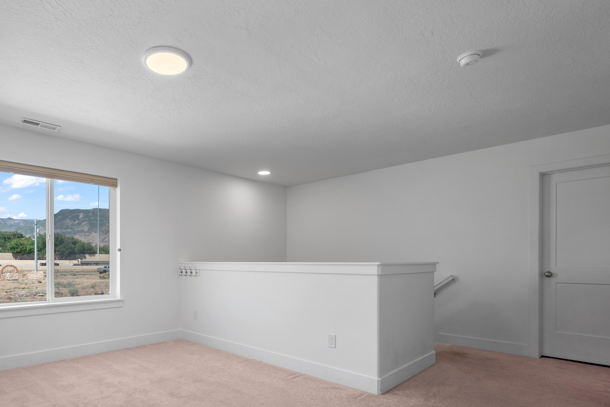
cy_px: 261
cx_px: 224
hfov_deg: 80.4
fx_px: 350
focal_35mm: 21
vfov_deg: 59.4
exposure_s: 1/8
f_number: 8
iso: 500
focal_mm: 15.5
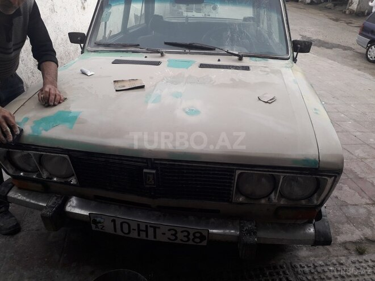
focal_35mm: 27
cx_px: 188
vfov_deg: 51.4
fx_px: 292
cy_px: 140
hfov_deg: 65.3
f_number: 1.9
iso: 40
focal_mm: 3.6
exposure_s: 1/318
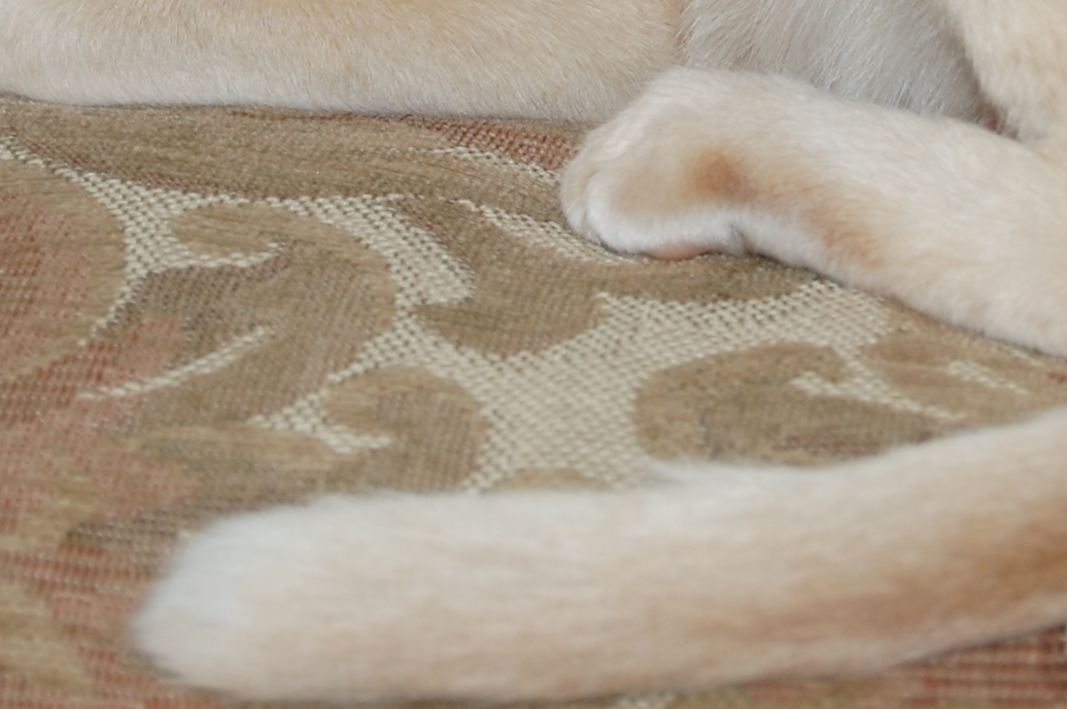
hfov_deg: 9.8
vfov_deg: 6.5
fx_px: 6189
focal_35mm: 209
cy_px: -164
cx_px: 729
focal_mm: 48
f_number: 5.6
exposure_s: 1/60
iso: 400
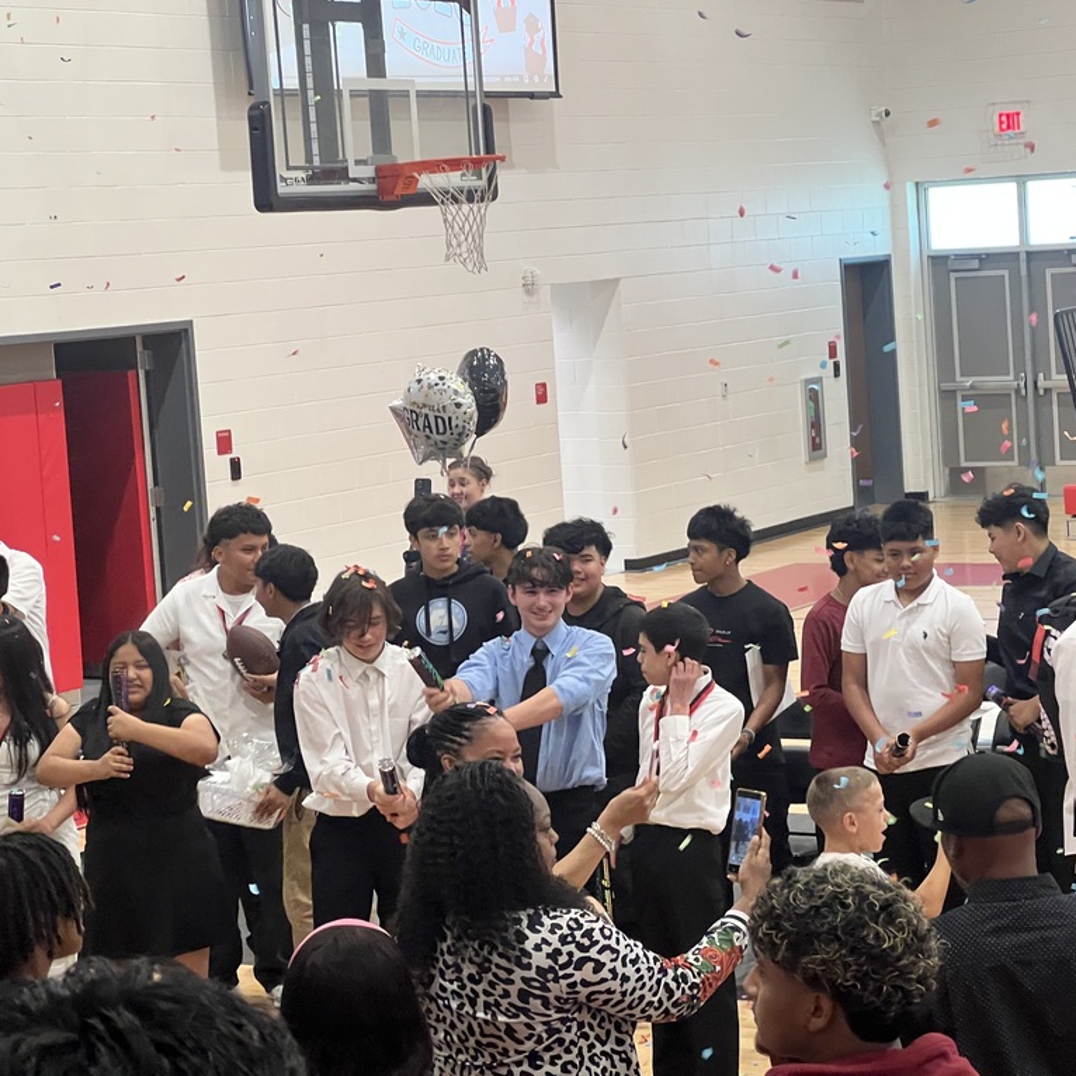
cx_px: 698
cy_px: 538
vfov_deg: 19.1
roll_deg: +3.3
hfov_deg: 19.0
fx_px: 3200
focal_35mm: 91
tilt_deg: -6.3
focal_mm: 9
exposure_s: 1/60
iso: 320
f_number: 2.8
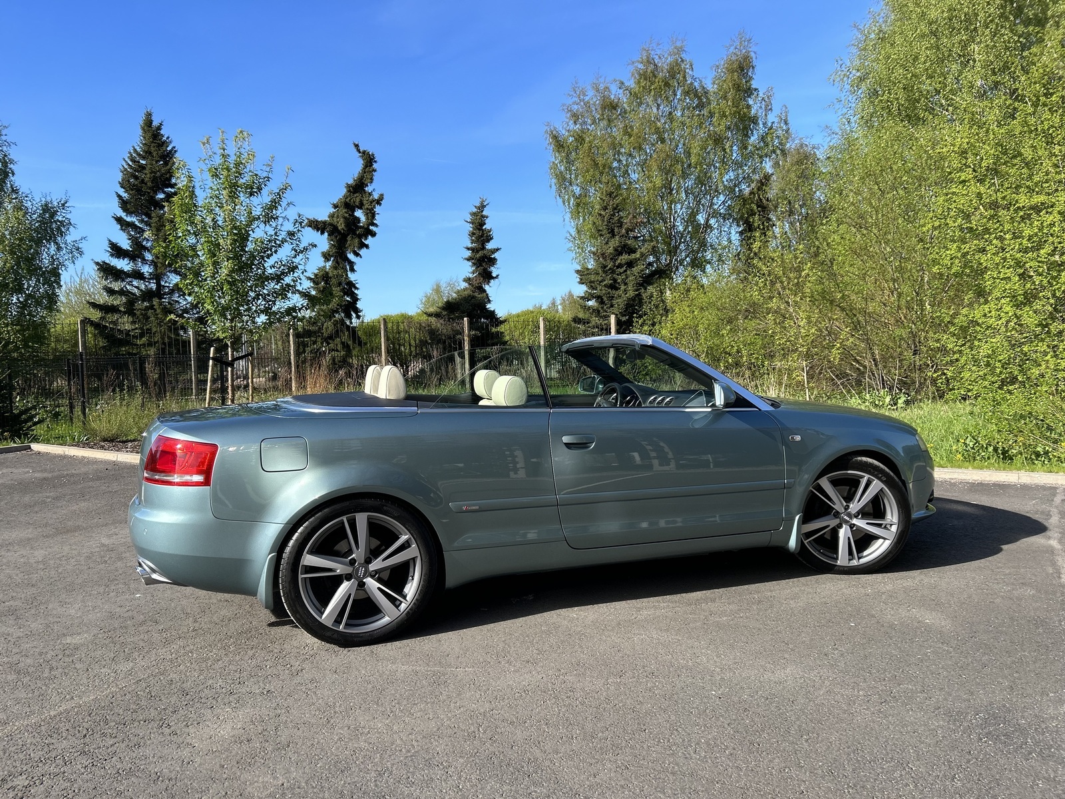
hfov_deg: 67.3
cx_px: 532
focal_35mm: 26
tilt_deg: -3.4
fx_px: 800
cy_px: 400
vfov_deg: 53.1
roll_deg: +1.9
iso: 50
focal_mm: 5.7
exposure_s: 1/2083
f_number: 1.5
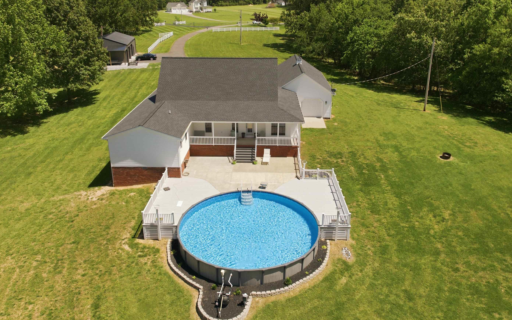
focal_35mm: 28
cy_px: 130
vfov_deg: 44.3
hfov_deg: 66.5
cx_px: 259
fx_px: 391
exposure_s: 1/2500
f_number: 2.8
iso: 120
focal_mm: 12.3
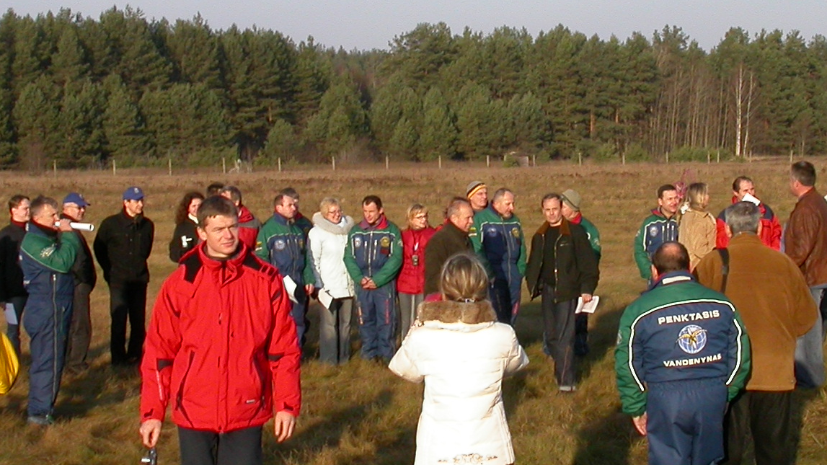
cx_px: 518
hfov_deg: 25.8
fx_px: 1798
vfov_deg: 14.7
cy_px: 163
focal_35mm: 82
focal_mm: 7.85
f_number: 7.5
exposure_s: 1/238
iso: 100
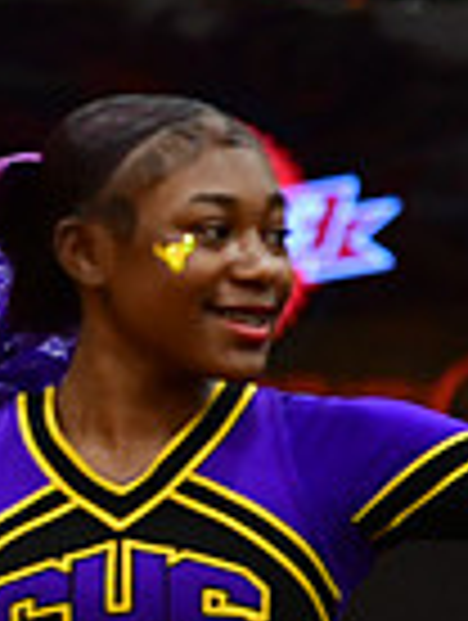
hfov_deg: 1.4
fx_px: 18995
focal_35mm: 1057
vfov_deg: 1.9
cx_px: -774
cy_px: 304
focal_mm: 175
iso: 4000
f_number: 4
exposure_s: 1/500
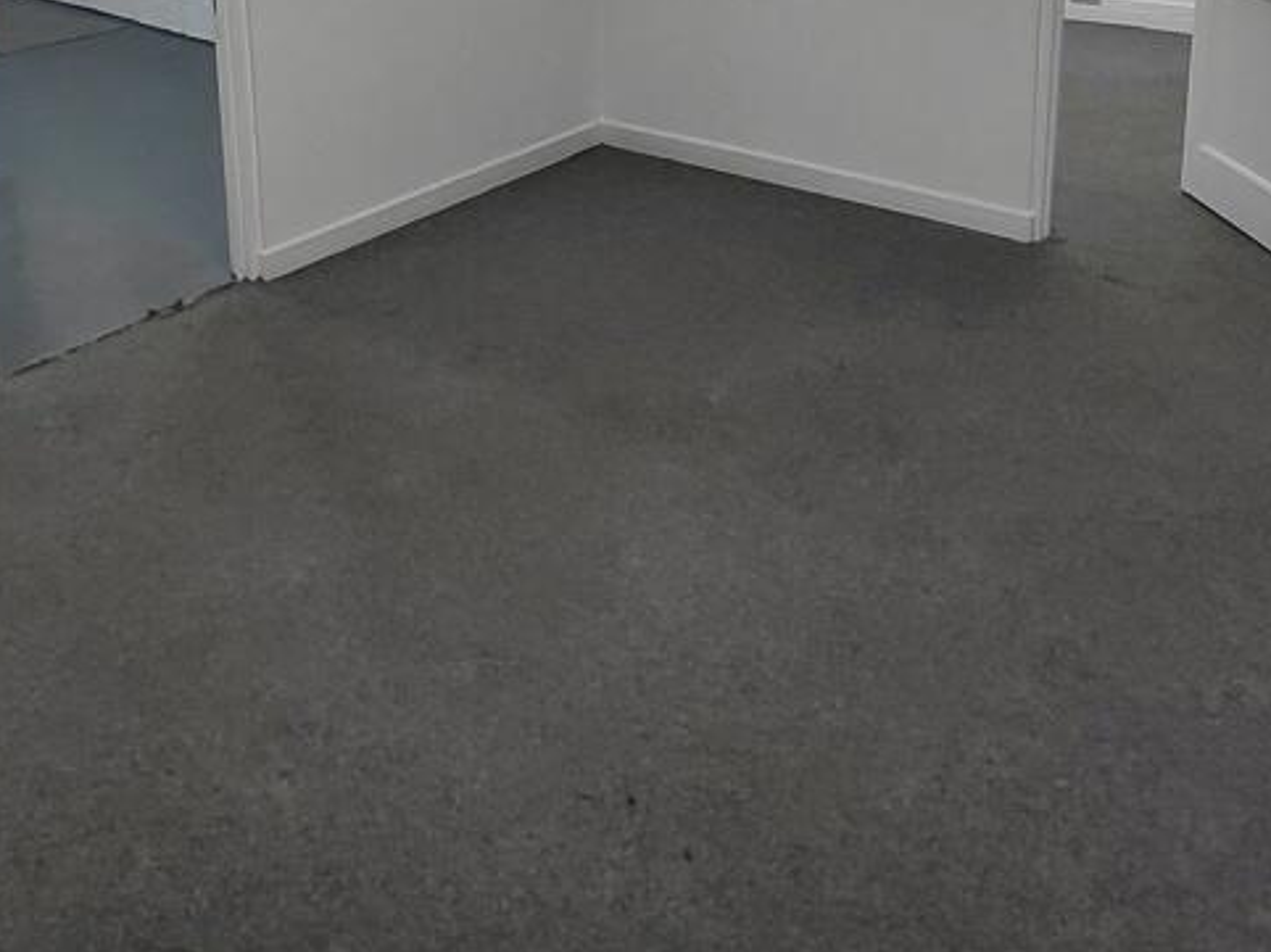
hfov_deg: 53.9
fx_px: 1248
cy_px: -13
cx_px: 562
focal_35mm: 34
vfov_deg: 37.1
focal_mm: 1.64
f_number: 2.2
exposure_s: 1/60
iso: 64
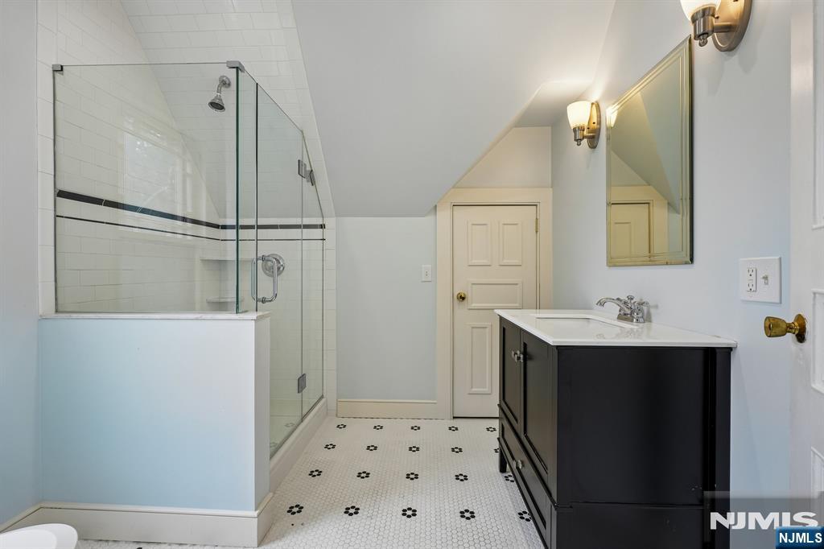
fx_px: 366
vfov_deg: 73.7
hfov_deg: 96.8
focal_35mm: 16
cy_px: 274
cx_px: 412
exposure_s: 1/80
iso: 400
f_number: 5.6
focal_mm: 16
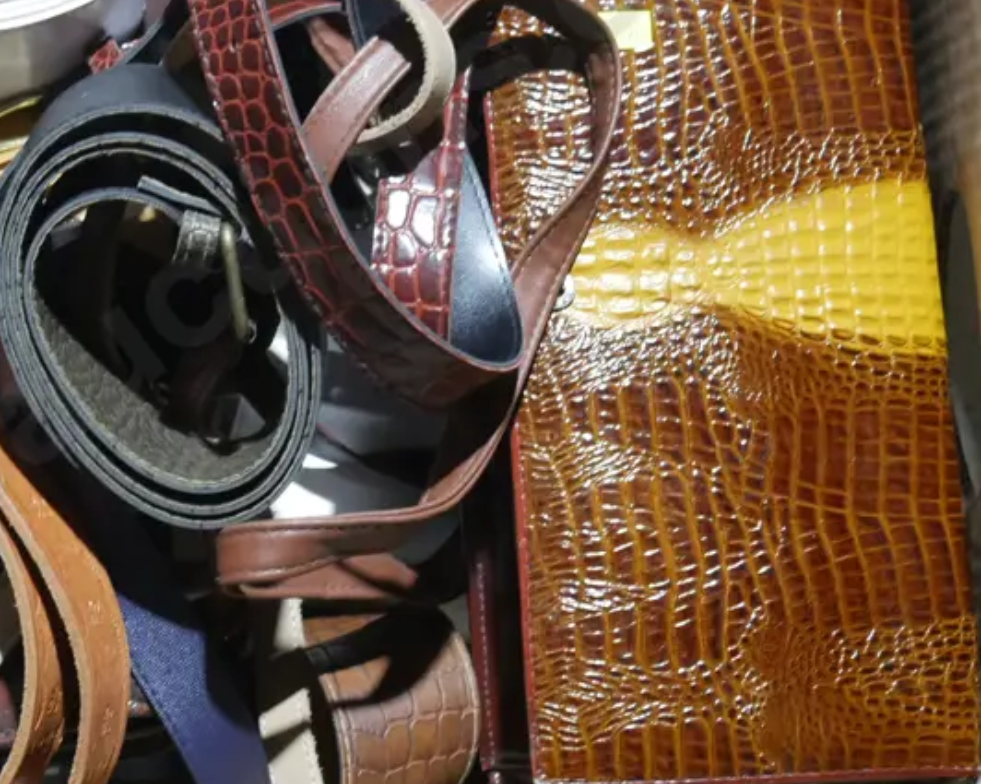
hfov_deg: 20.0
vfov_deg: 16.3
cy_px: 349
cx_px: 125
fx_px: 2728
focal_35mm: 94
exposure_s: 1/60
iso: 2500
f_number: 5.3
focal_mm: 25
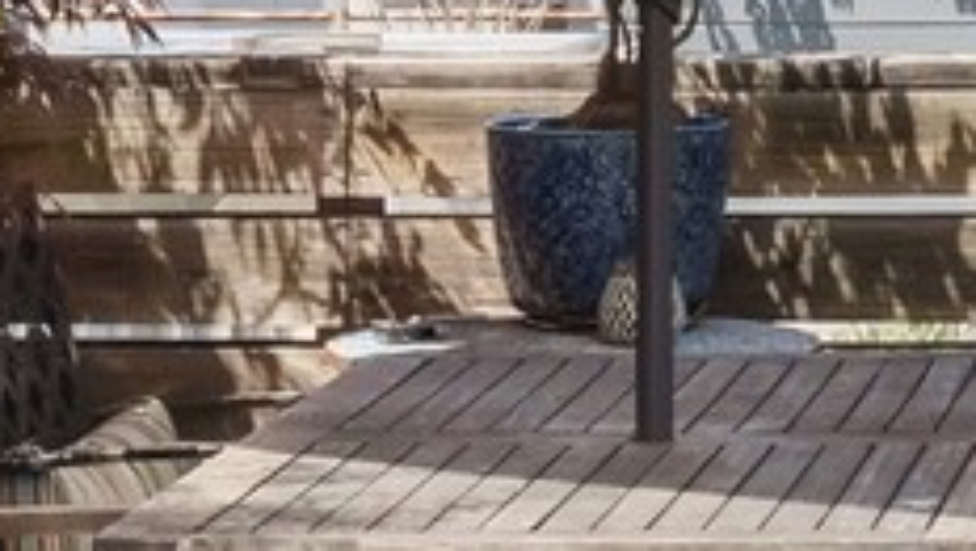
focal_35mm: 237
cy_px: -189
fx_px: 6139
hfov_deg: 9.1
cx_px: 736
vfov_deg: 5.1
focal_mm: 35
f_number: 16
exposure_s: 1/400
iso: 800
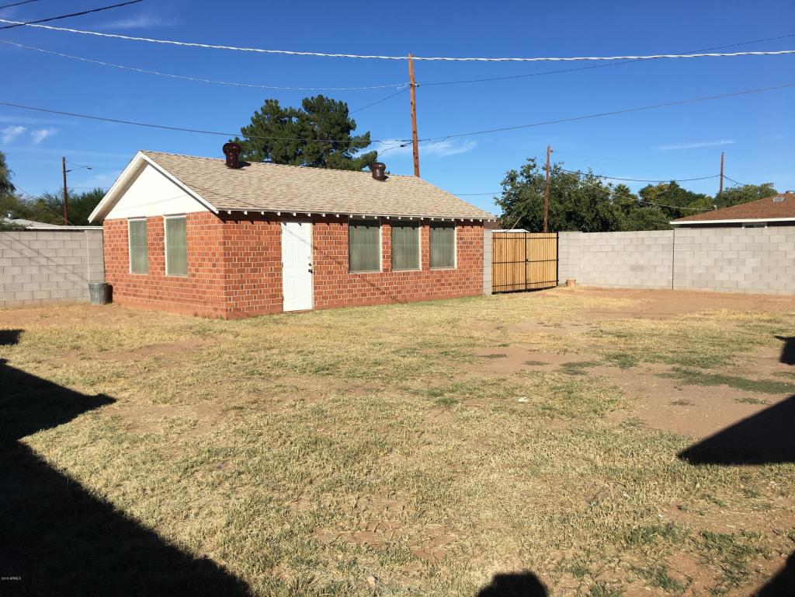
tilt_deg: -2.8
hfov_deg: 61.7
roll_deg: +0.0
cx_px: 398
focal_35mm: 29
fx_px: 666
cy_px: 298
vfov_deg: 48.2
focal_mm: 4.15
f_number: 2.2
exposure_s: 1/2262
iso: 25
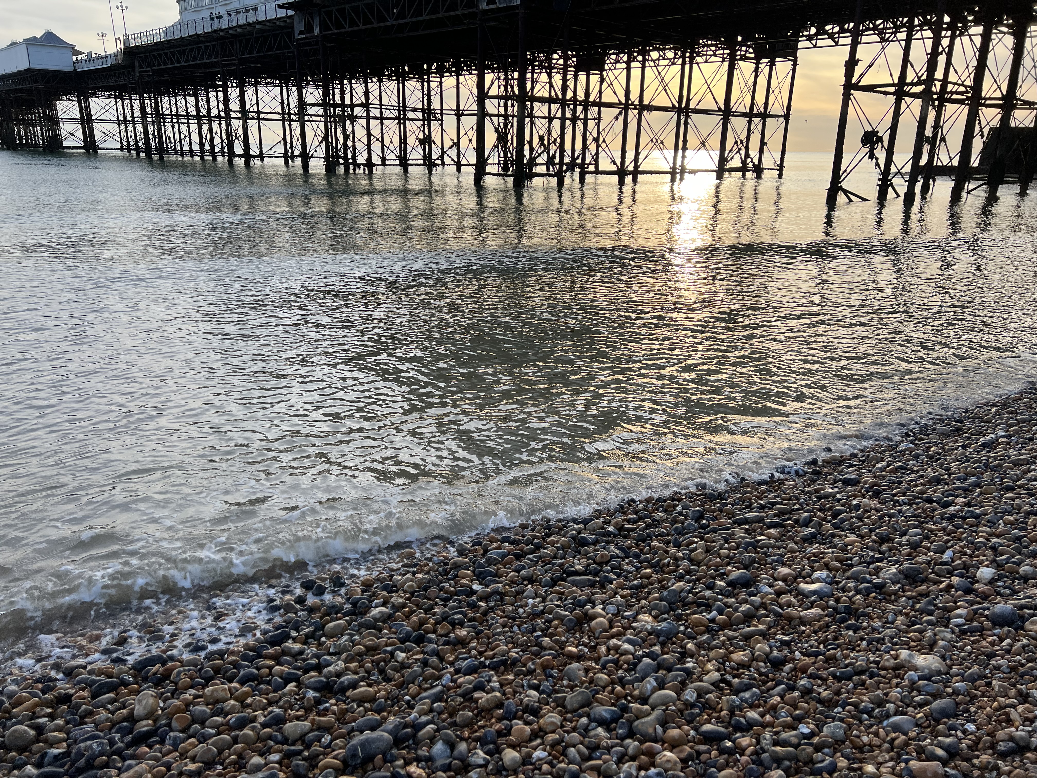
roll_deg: -0.4
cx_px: 518
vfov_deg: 53.1
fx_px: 779
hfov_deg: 67.3
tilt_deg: -18.2
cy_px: 389
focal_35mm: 26
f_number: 1.5
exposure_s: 1/2299
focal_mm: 5.7
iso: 50
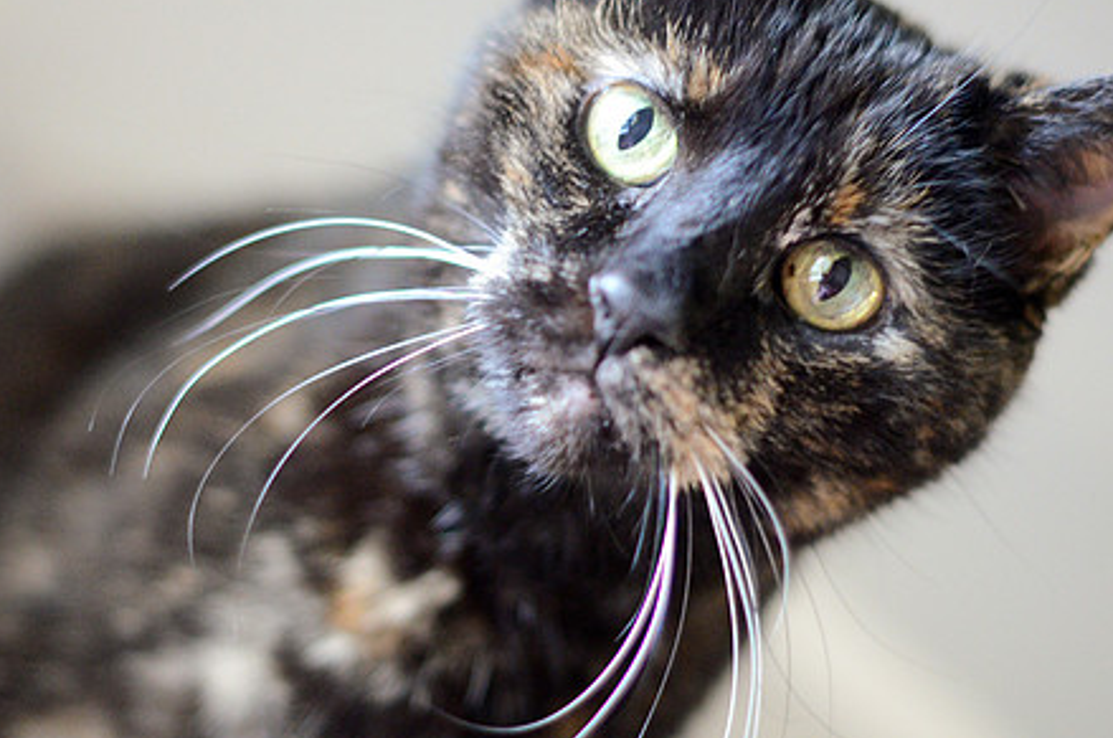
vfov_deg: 13.8
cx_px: 472
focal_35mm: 99
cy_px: 289
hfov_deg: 20.6
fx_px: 3055
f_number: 1.8
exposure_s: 1/160
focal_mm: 50
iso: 3200
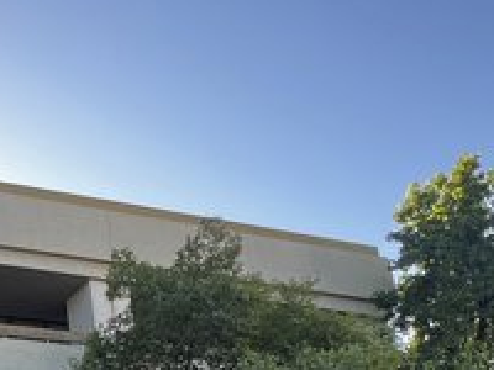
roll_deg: +3.0
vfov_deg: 24.8
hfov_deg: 31.1
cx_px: -121
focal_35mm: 50
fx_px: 714
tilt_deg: +14.2
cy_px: 498
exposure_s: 1/159
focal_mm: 1.57
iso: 32
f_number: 1.8
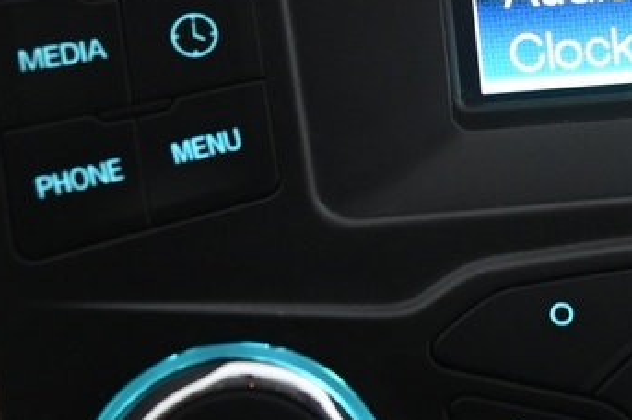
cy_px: 9
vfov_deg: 7.6
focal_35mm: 180
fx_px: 3157
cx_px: 695
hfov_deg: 11.3
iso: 2000
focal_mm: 38
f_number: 4
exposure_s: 1/20
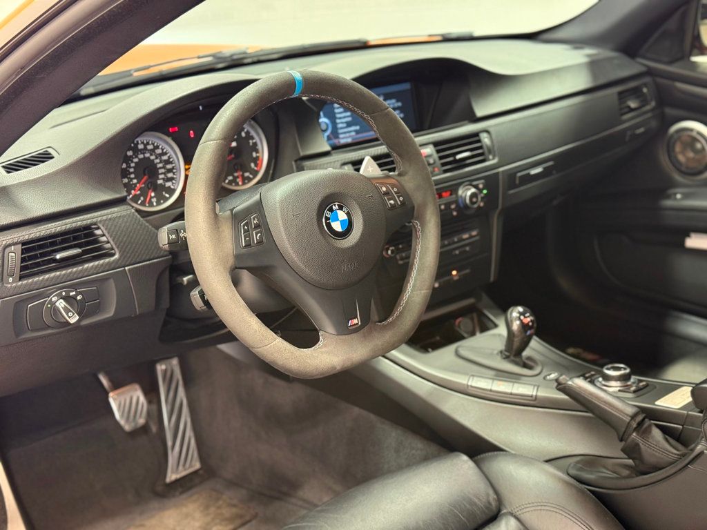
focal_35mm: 48
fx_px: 980
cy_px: 265
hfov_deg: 39.7
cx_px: 354
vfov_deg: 30.3
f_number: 1.78
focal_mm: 6.76
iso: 250
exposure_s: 1/40
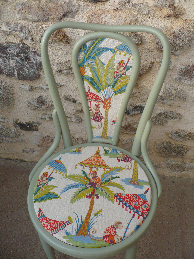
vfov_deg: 50.1
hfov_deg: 38.7
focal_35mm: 37
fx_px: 276
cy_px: 130
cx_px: 97
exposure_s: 1/250
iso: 100
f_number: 2.8
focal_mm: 6.1
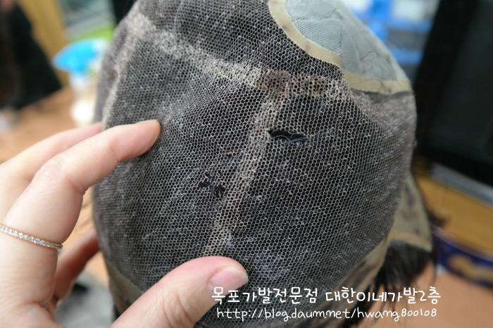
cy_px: 164
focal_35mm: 27
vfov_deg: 47.9
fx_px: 370
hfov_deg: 67.4
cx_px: 246
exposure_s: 1/40
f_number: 3.5
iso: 800
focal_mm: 18
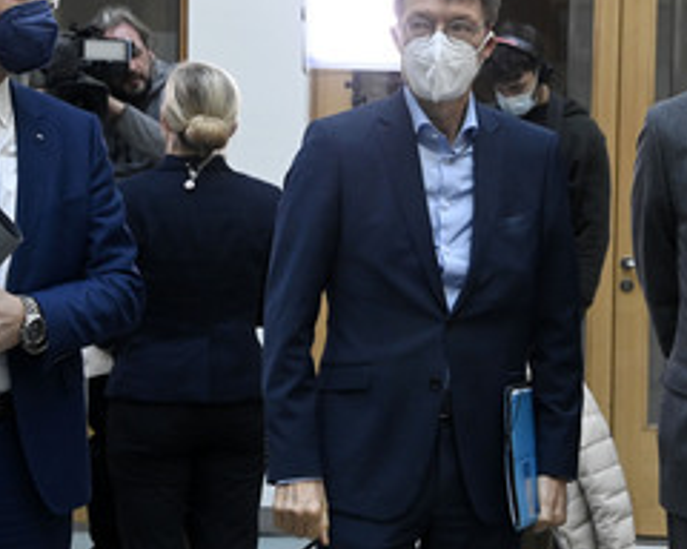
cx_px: 365
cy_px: 200
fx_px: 2440
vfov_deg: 12.8
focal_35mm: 120
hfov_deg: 16.0
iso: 6400
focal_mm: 68
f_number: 6.3
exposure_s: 1/400
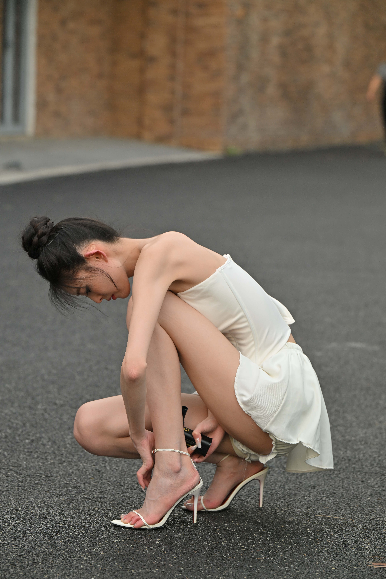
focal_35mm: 115
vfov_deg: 17.8
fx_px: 1849
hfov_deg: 11.9
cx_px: 193
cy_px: 290
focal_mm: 115
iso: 500
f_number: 4.5
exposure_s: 1/640
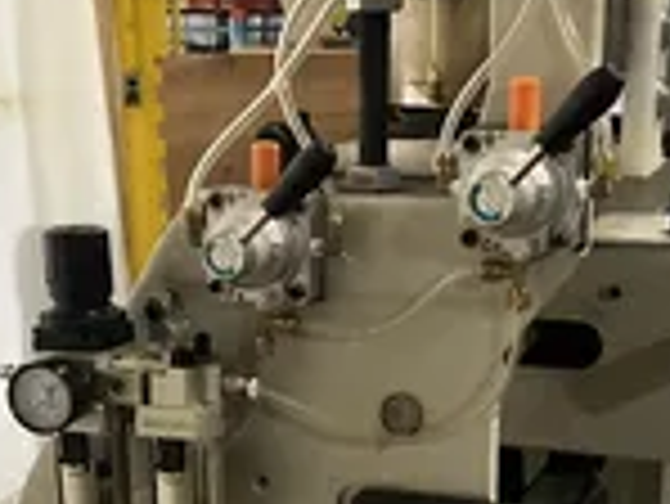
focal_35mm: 78
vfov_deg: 18.6
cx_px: 328
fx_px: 1511
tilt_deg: -17.0
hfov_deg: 25.0
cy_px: 464
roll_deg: +1.2
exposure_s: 1/60
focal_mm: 3
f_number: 1.8
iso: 250
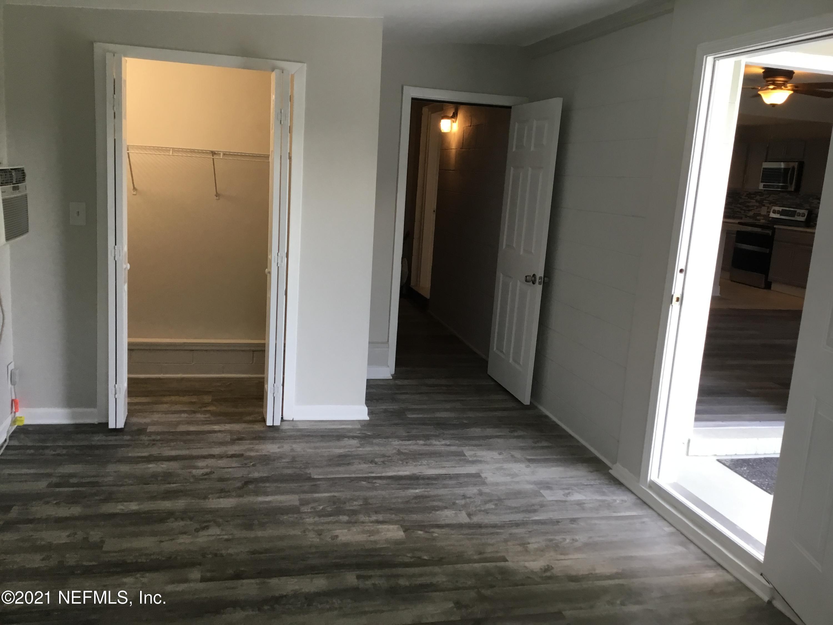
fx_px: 746
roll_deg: -4.0
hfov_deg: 58.4
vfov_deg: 45.4
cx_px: 416
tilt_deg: -11.5
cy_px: 312
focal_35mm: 31
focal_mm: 3.3
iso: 25
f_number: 2.4
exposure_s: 1/40
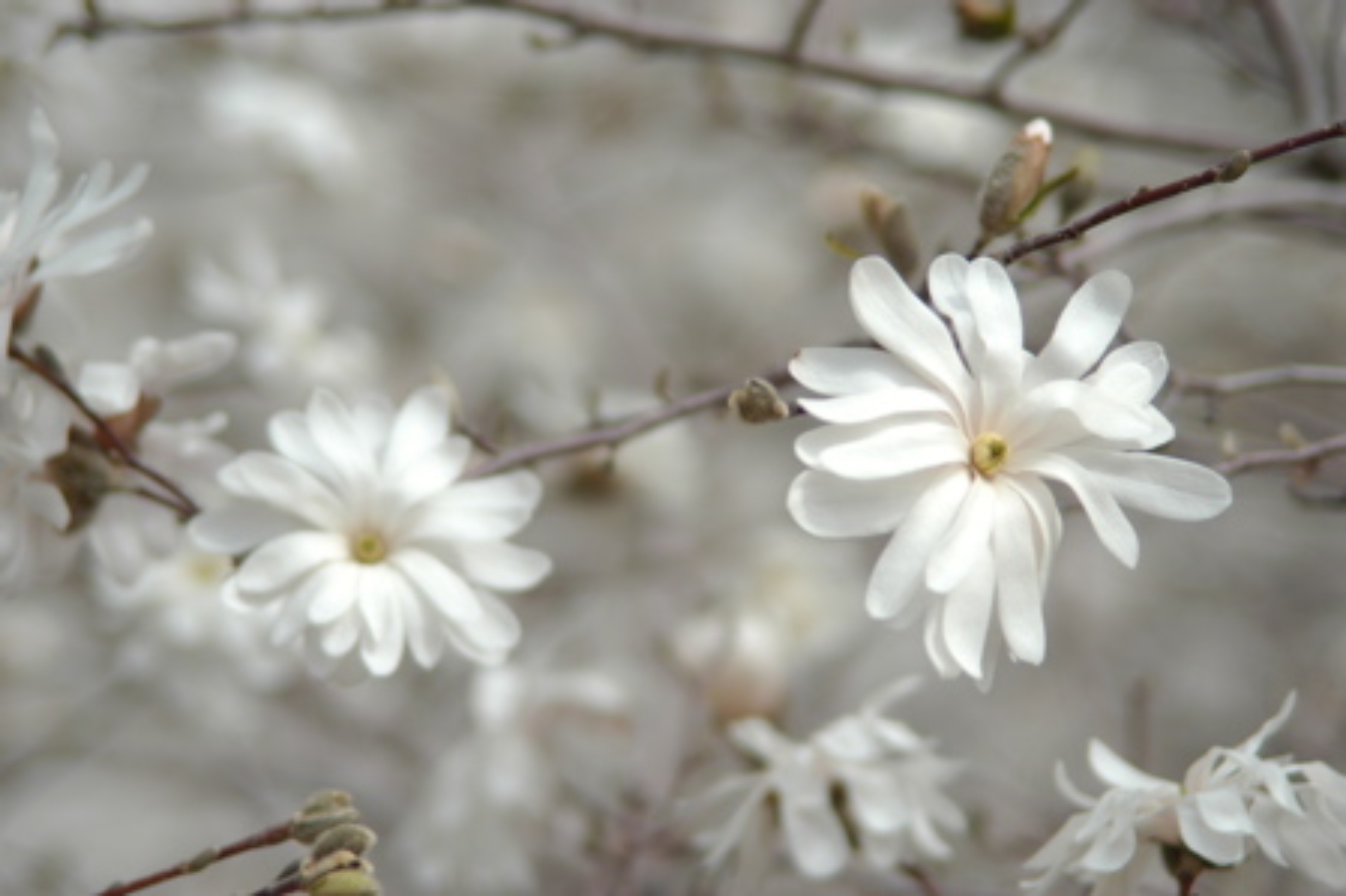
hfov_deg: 13.0
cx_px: 673
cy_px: 448
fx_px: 5886
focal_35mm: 158
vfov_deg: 8.7
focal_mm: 105
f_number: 2.8
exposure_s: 1/2500
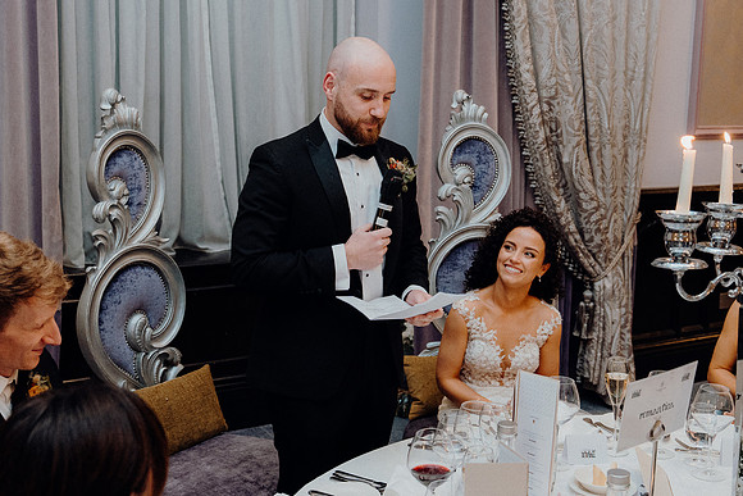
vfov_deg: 28.1
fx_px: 991
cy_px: 248
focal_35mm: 48
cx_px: 372
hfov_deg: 41.1
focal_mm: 32
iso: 2500
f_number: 3.5
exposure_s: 1/160
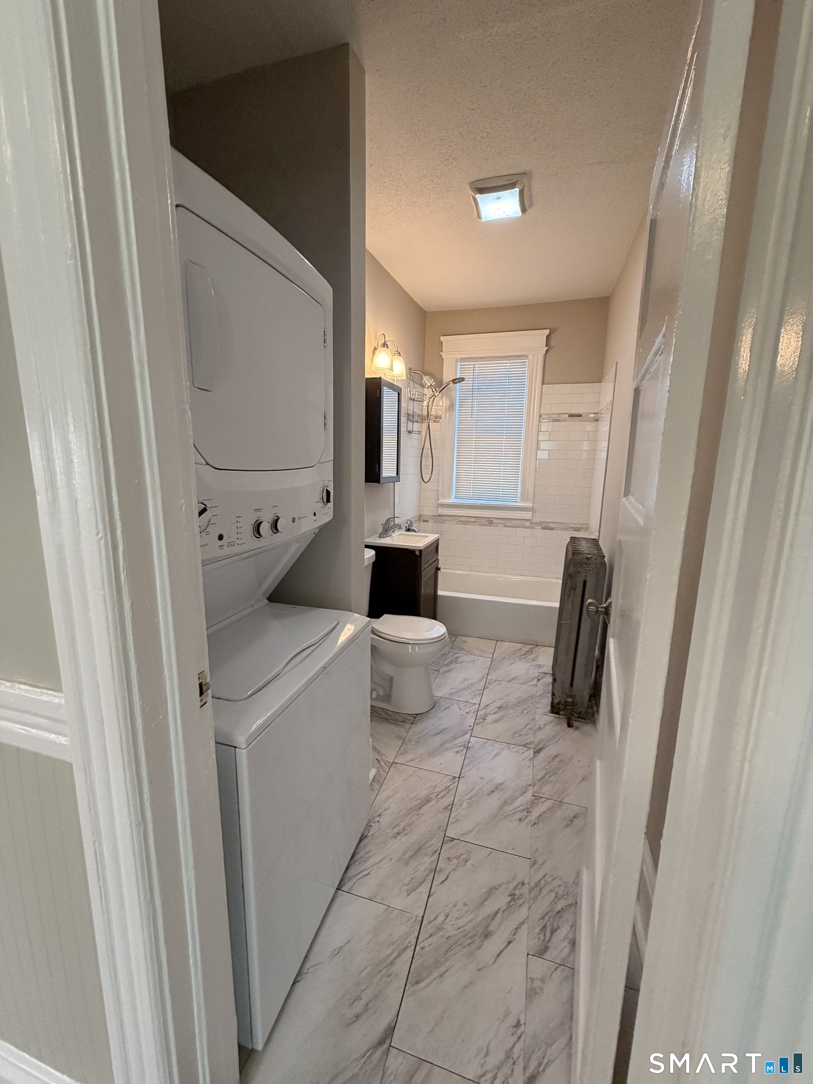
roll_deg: -1.4
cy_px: 542
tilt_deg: -9.2
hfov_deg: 85.7
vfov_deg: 102.1
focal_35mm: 14
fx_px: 438
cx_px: 406
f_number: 2.2
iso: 200
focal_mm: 2.22
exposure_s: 1/60
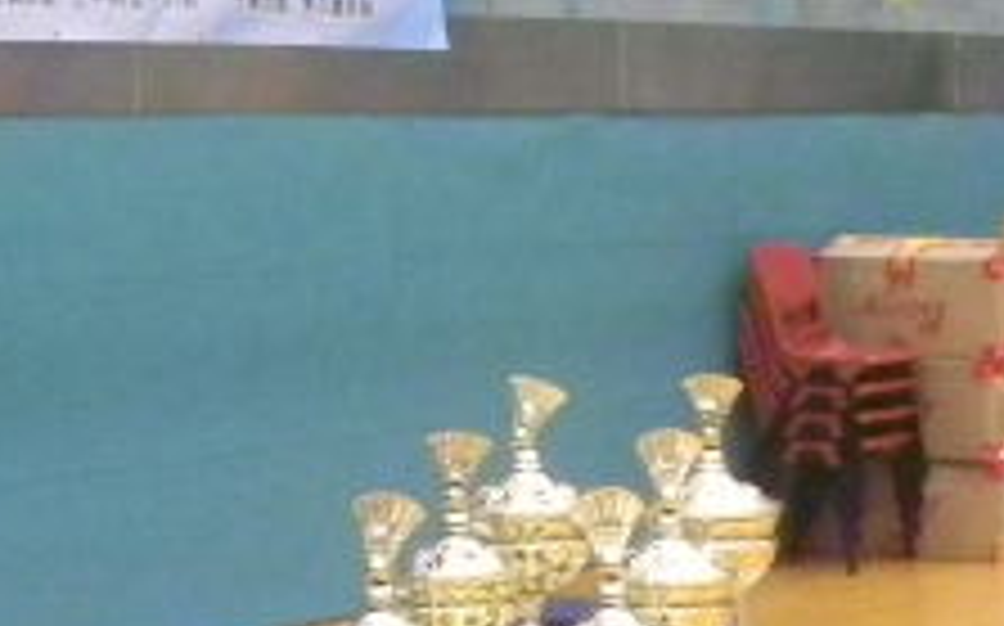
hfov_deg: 15.7
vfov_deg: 9.7
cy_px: -45
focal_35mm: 133
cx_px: 684
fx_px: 3636
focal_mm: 5
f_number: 3.9
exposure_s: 1/34
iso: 800
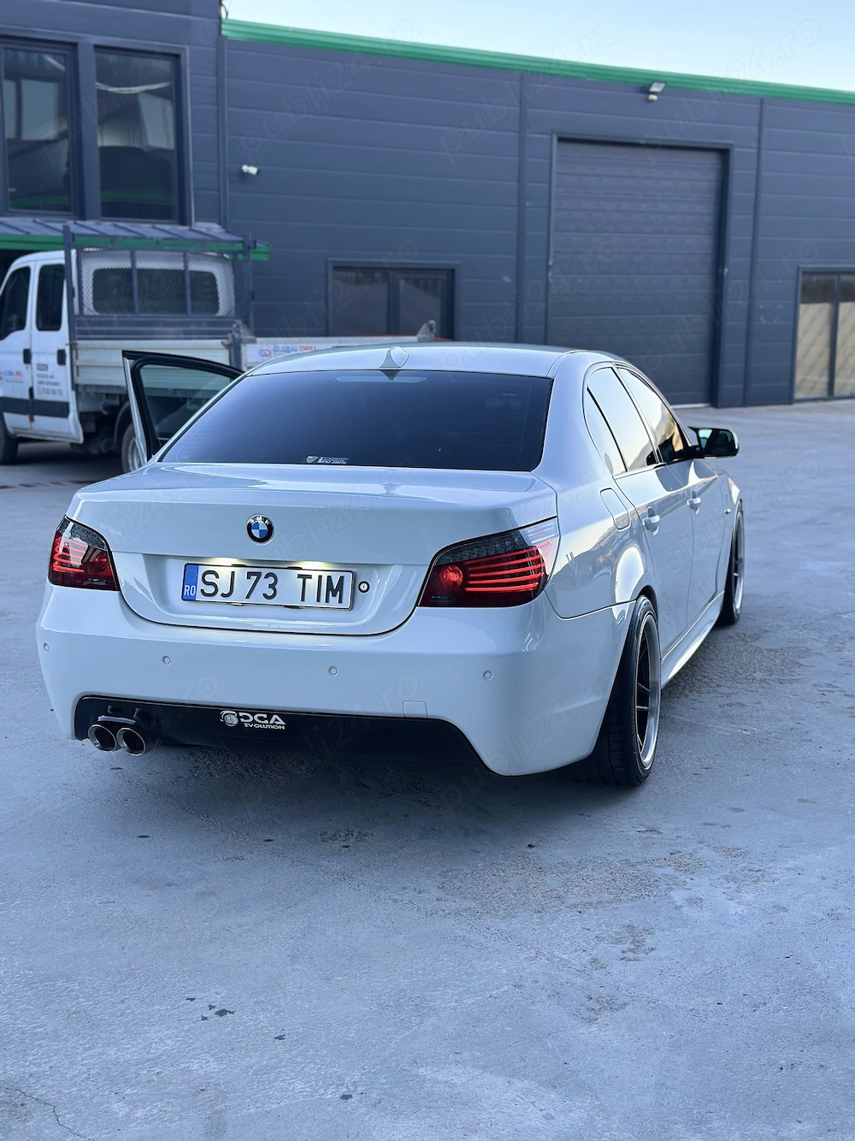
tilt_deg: -10.0
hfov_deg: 30.3
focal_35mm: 48
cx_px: 428
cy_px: 570
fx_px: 1581
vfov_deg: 39.7
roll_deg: -0.5
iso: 80
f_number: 1.78
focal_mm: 6.86
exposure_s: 1/401
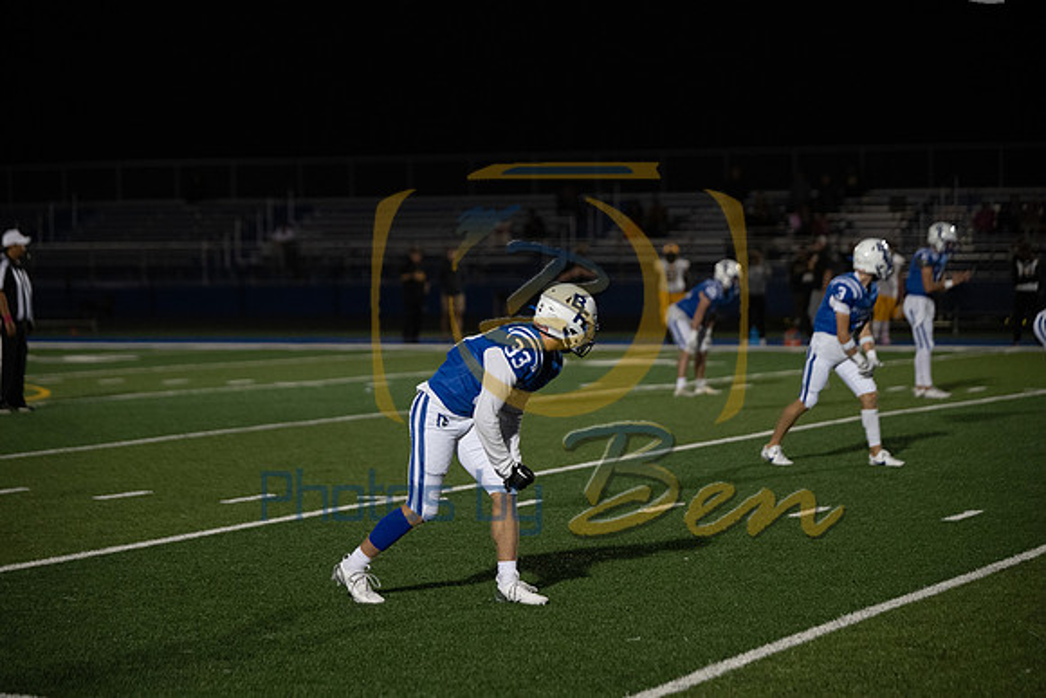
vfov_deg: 12.5
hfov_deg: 18.6
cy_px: 349
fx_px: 3197
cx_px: 523
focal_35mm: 110
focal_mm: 110
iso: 3200
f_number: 2.8
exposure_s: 1/1250
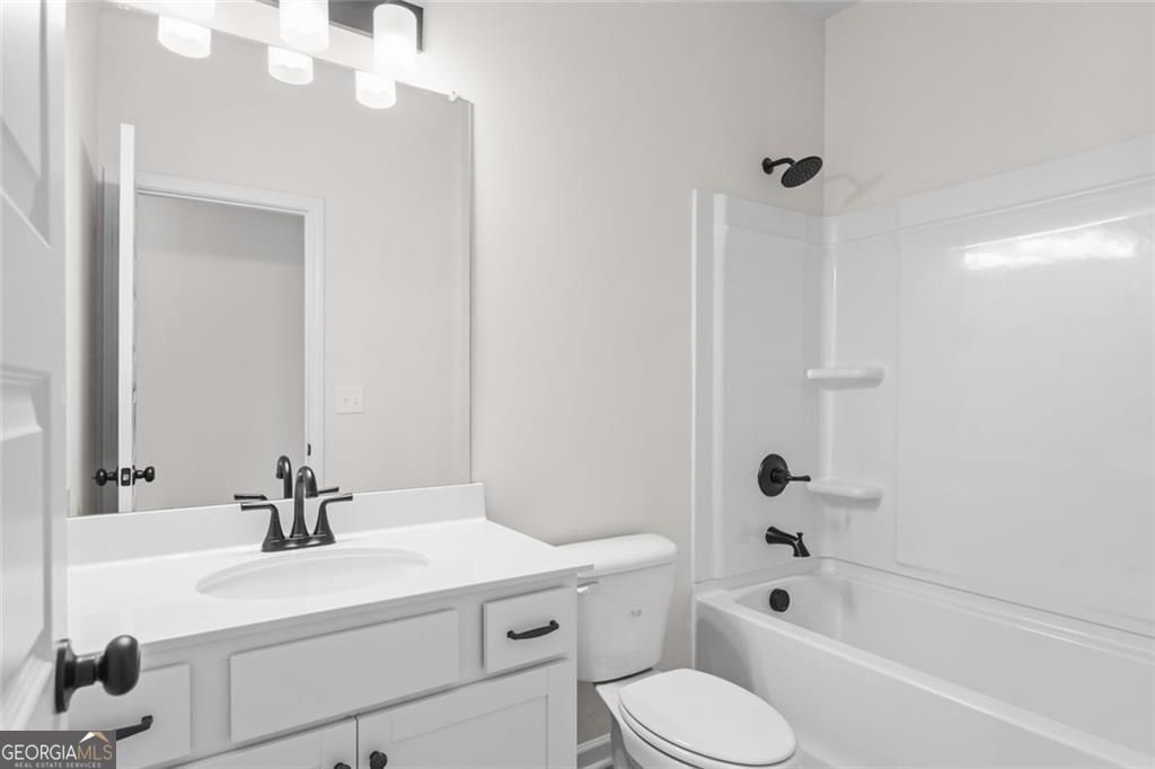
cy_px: 384
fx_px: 577
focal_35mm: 18
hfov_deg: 90.0
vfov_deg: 67.3
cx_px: 578
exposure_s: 1/20
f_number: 6.3
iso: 1250
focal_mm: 18
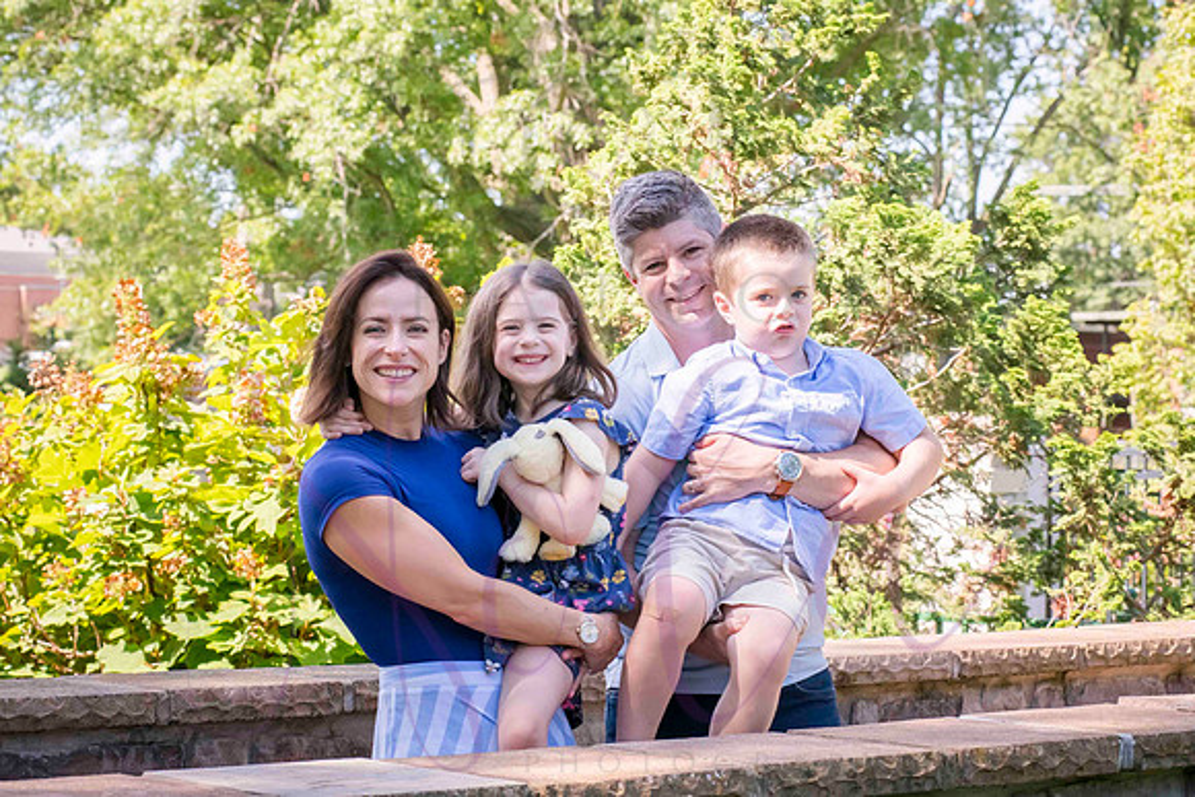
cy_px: 308
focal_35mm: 98
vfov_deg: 13.9
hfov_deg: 20.8
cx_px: 613
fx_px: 3262
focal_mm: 80
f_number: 10
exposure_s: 1/320
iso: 400
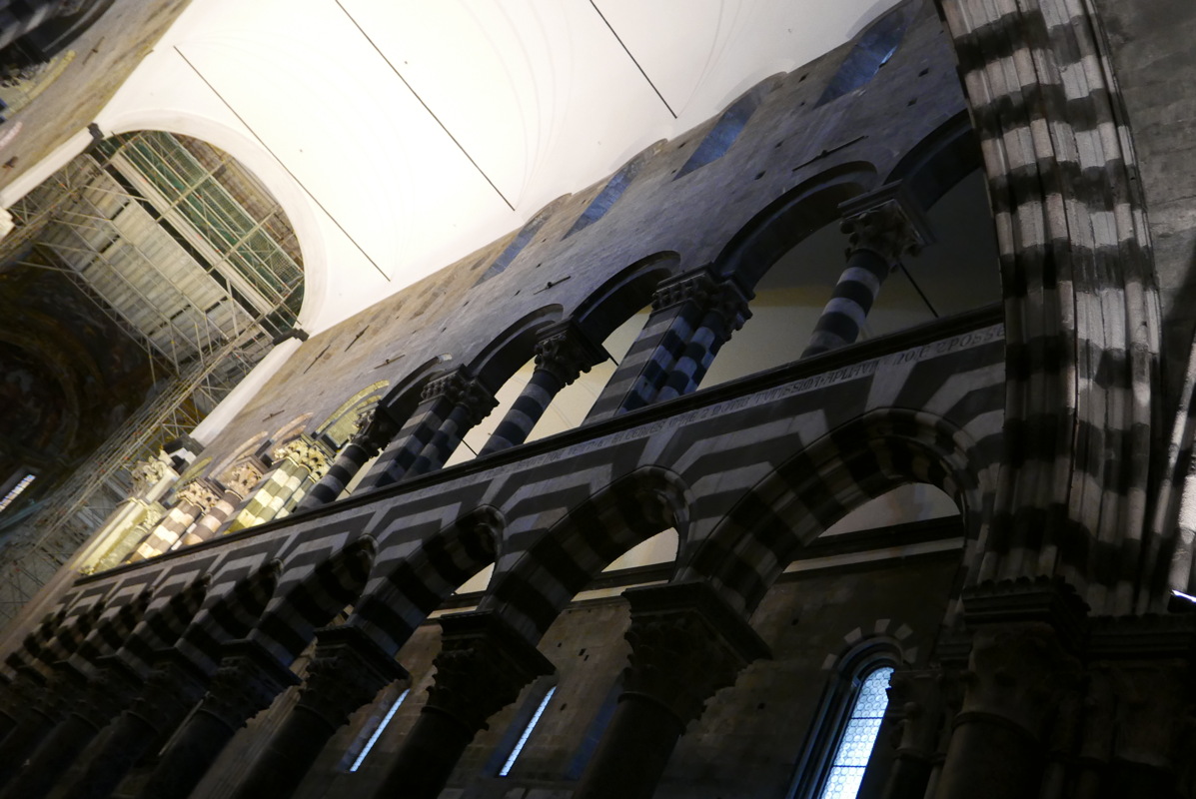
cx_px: 598
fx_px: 1097
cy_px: 400
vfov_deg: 40.0
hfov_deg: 57.2
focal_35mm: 33
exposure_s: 1/60
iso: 1600
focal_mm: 14.9
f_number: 2.2
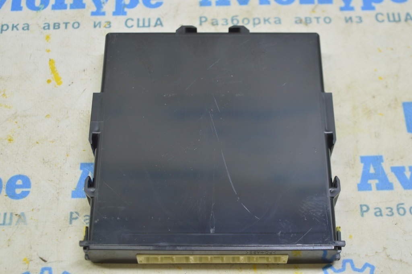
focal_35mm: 69
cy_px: 137
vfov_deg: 19.7
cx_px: 206
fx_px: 789
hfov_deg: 29.3
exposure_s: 1/20
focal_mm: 46
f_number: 5.6
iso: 400
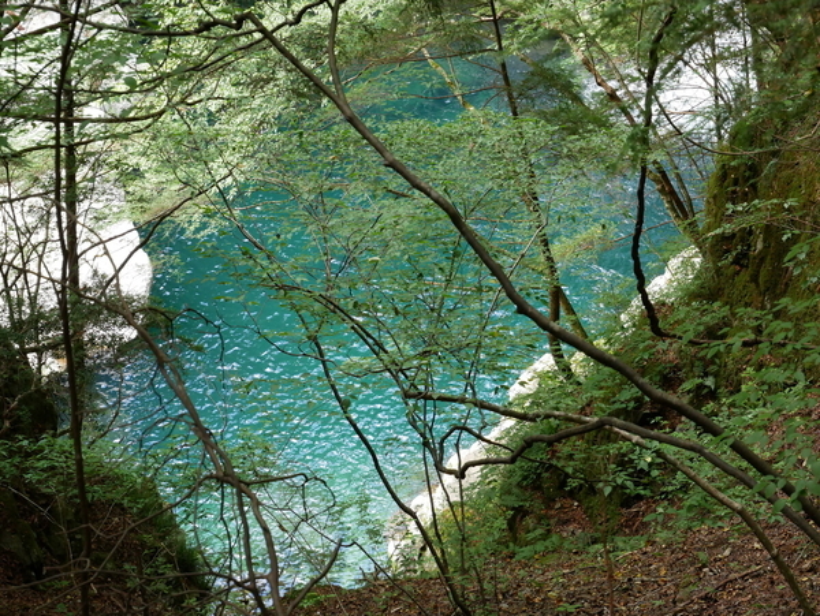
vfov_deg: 16.1
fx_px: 2181
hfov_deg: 21.3
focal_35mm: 92
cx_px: 410
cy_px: 308
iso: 1250
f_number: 5.6
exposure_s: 1/100
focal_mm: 46
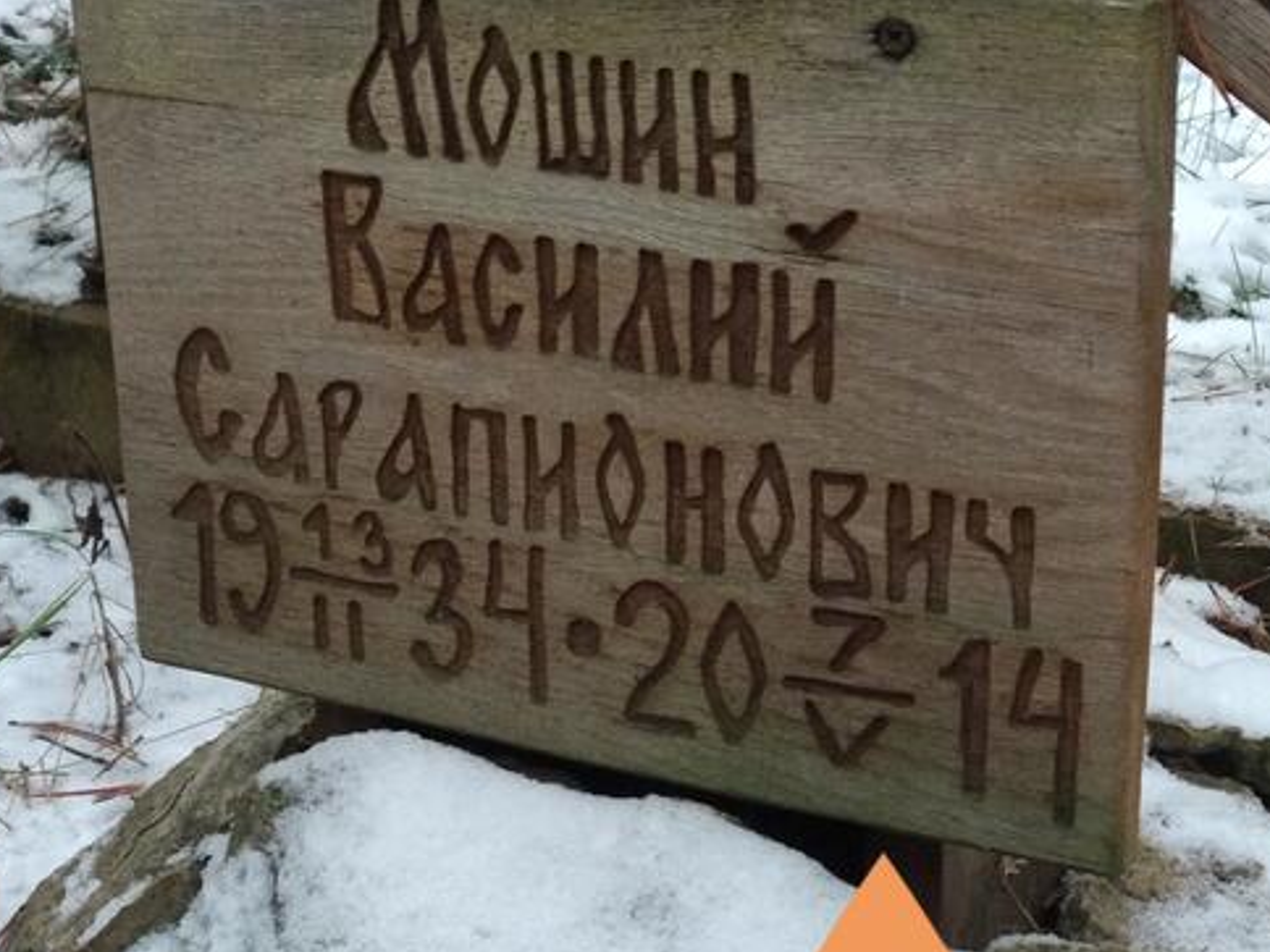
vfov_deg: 17.2
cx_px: 764
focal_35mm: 86
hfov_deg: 22.7
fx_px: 3155
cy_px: 488
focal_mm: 5.99
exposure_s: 1/40
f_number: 2.6
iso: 800
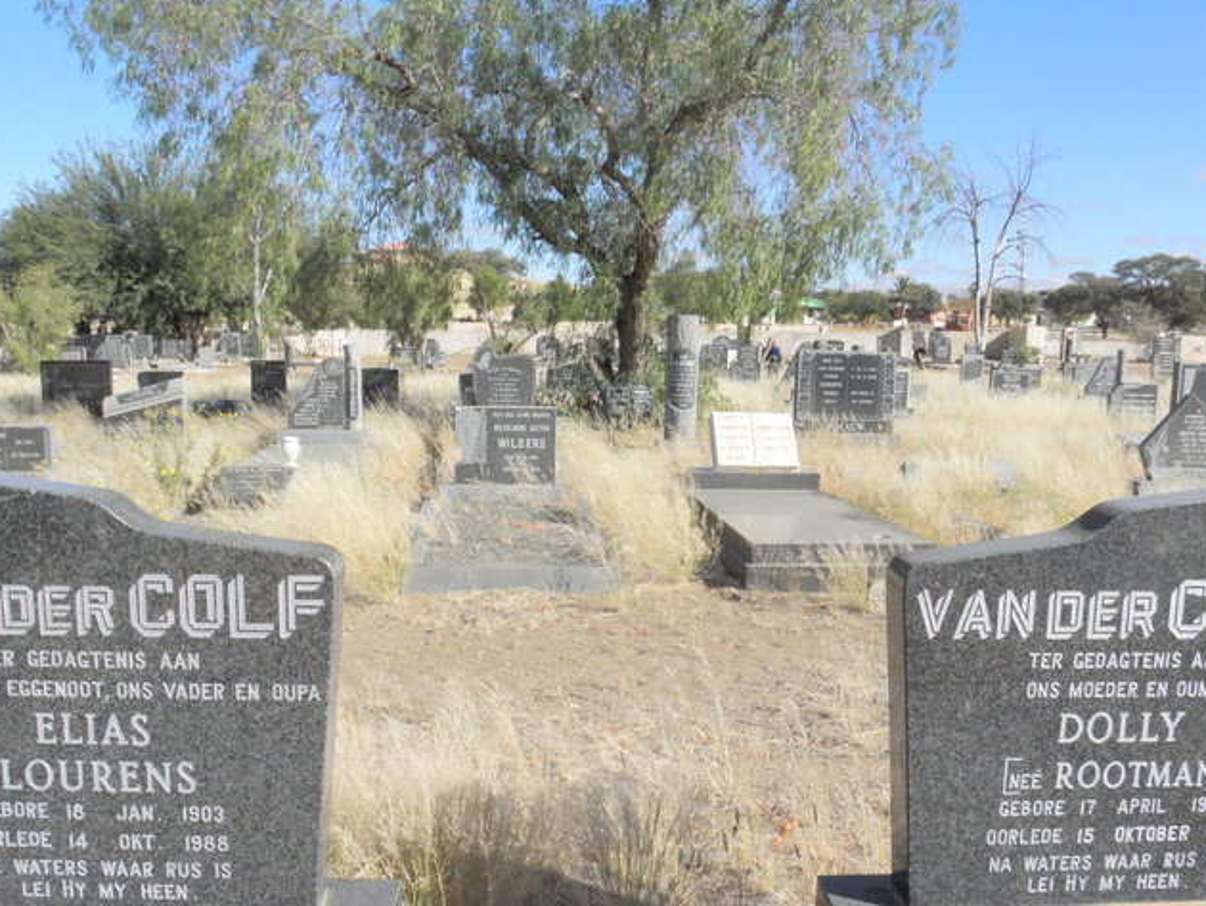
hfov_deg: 55.3
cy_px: 546
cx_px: 588
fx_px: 1150
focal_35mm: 33
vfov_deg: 42.8
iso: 200
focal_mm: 4.6
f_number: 6.3
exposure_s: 1/800
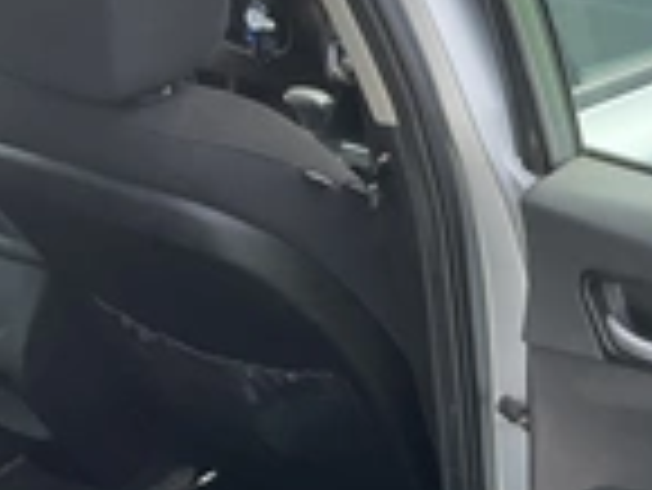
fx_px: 1508
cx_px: 607
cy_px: 477
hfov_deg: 23.6
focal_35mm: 80
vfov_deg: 18.1
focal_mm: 3
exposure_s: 1/383
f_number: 1.8
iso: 25
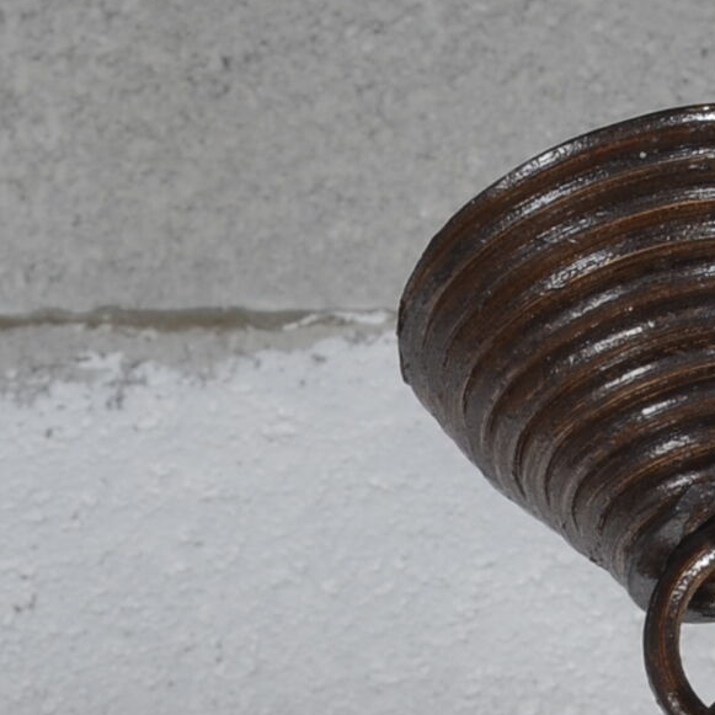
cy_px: 1815
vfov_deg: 4.2
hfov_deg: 4.3
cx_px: 817
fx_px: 9464
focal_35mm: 405
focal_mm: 50
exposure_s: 1/125
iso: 100
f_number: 11
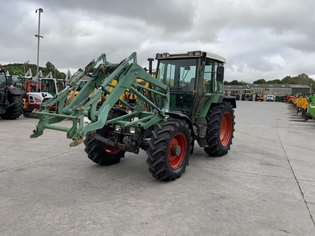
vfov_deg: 48.2
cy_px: 118
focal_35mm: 29
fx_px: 264
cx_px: 158
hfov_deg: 61.7
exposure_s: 1/1098
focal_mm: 3
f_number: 1.8
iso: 16
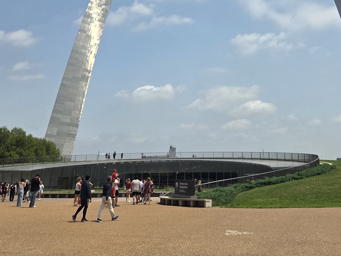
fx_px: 404
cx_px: 210
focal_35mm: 41
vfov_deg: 33.6
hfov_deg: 45.4
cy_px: 33
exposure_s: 1/7891
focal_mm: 5.4
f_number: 1.8
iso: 64
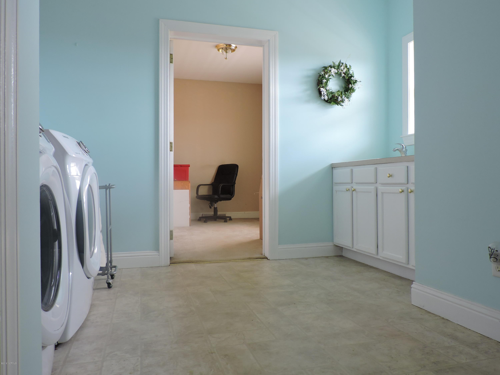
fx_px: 404
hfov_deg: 63.4
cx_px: 250
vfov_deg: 49.7
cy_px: 188
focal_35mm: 28
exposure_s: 1/30
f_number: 3.1
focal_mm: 5
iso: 180
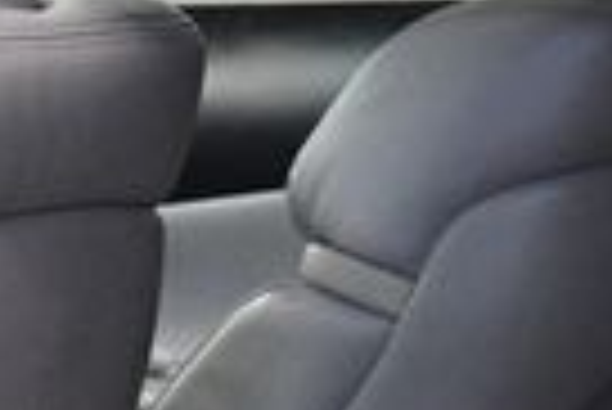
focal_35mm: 226
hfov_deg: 9.1
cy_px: 135
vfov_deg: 6.1
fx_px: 3846
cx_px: 54
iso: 3200
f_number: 4
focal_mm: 24
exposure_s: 1/100
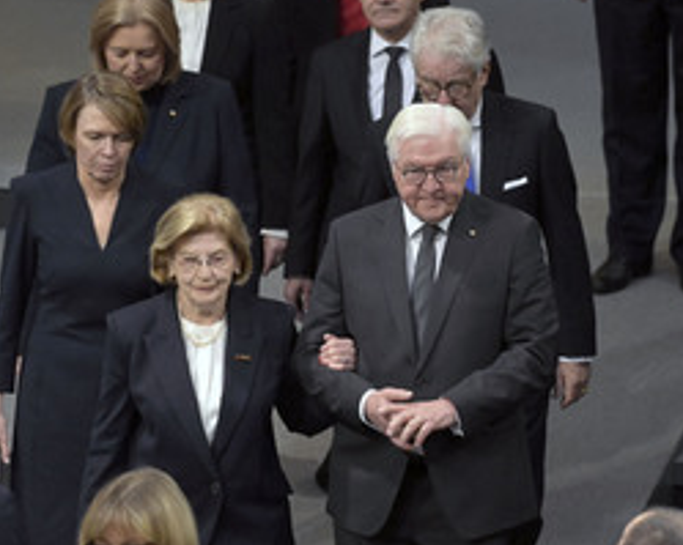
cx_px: 476
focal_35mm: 543
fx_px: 10972
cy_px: 173
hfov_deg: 3.6
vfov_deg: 2.8
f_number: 5.6
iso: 12800
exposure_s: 1/320
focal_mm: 320
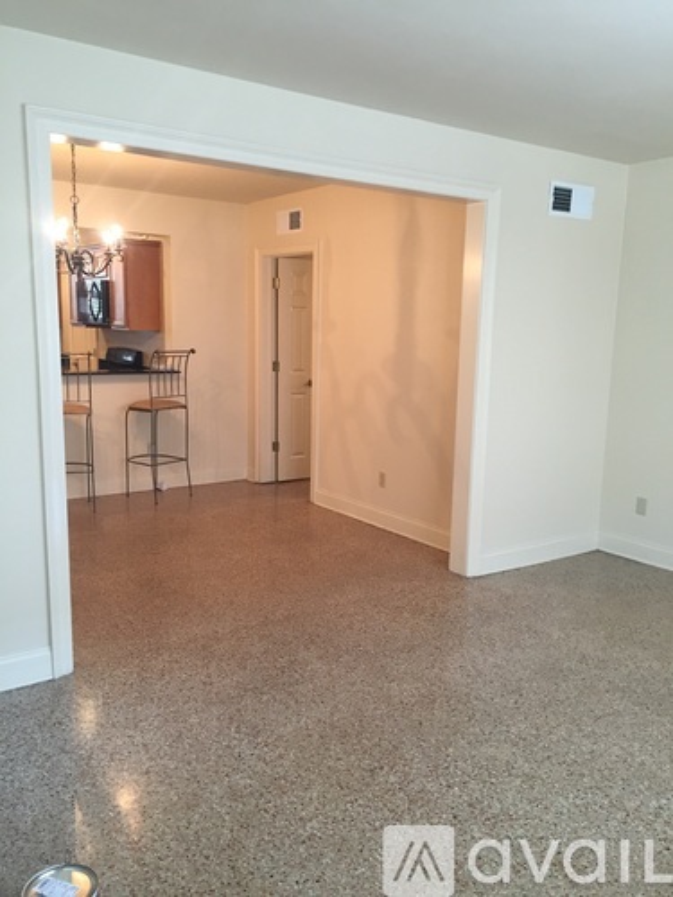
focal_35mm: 29
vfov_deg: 61.7
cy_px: 448
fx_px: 752
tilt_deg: -8.7
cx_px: 336
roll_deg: -1.3
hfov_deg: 48.2
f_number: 2.2
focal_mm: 4.15
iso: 80
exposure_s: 1/30
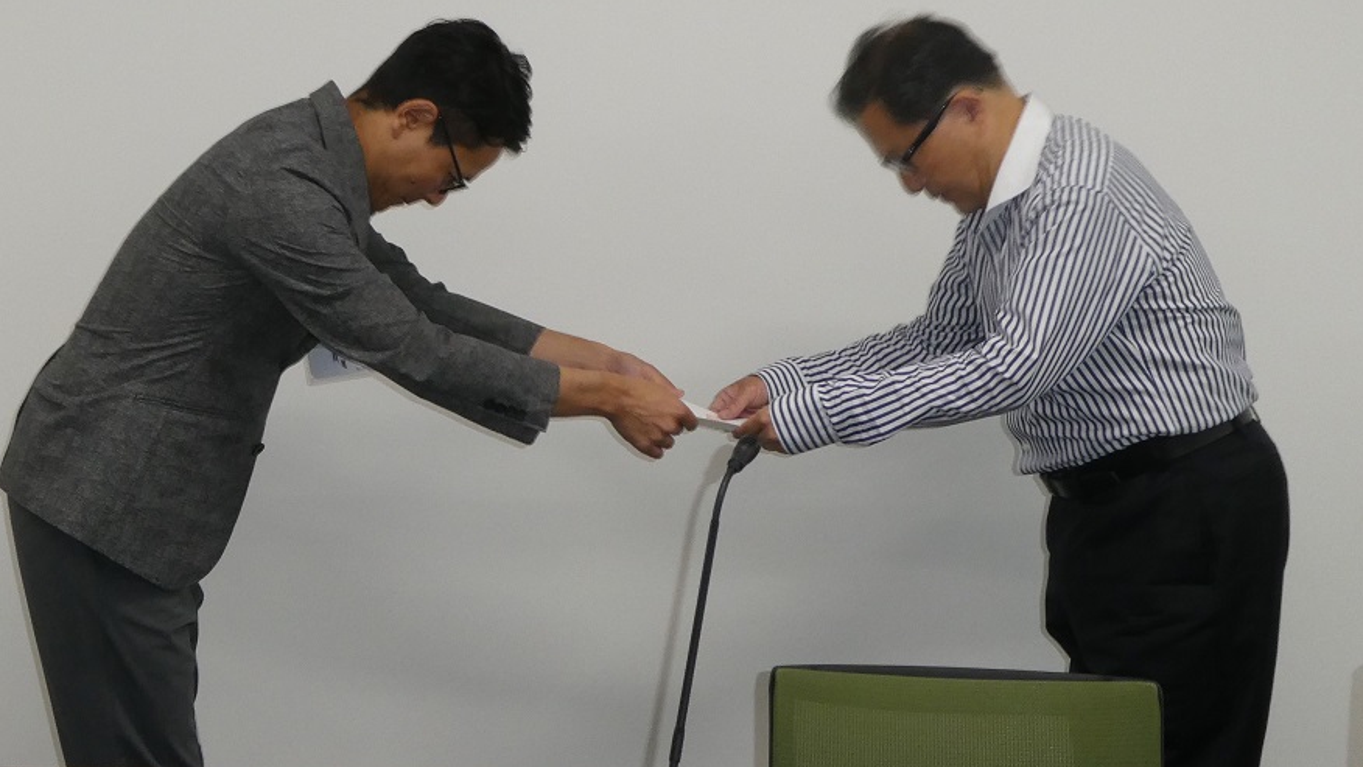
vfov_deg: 25.9
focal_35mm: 46
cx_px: 629
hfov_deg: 44.5
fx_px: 1663
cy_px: 296
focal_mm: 6.7
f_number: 3.7
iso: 200
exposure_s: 1/60
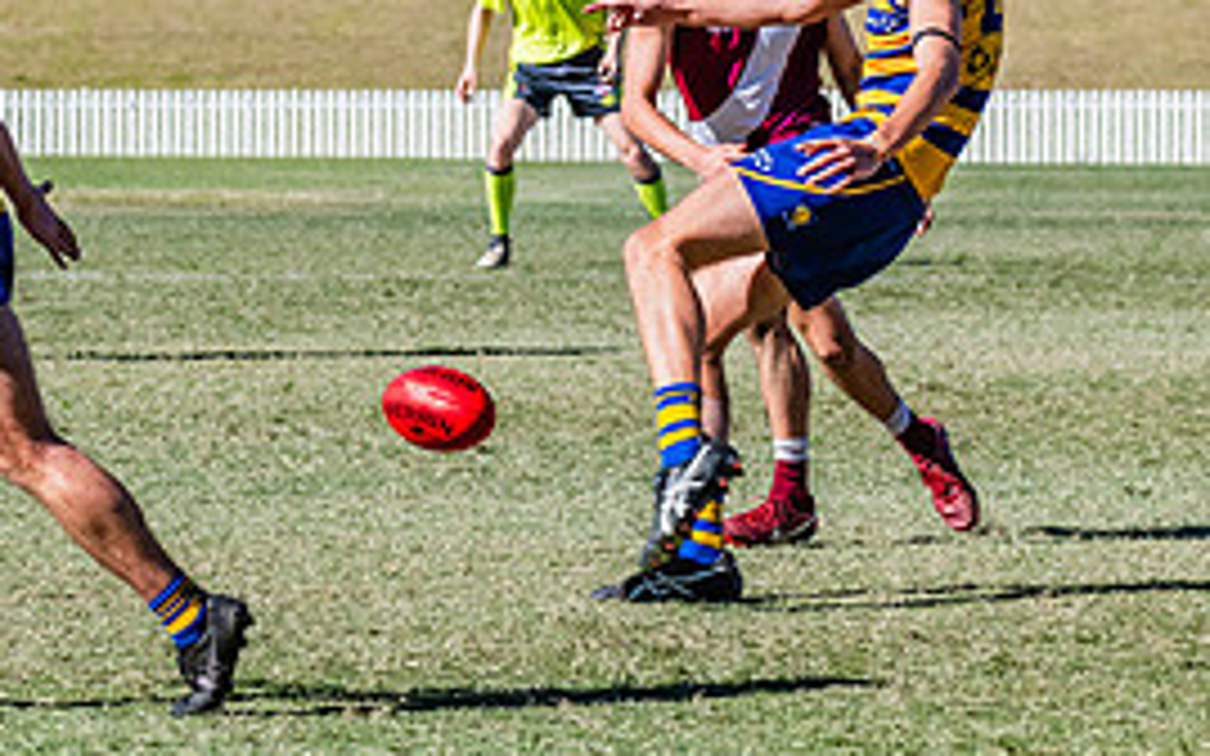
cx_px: 765
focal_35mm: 374
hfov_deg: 5.6
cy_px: 142
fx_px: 12331
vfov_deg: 3.5
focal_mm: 170
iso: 800
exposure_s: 1/1600
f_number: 9
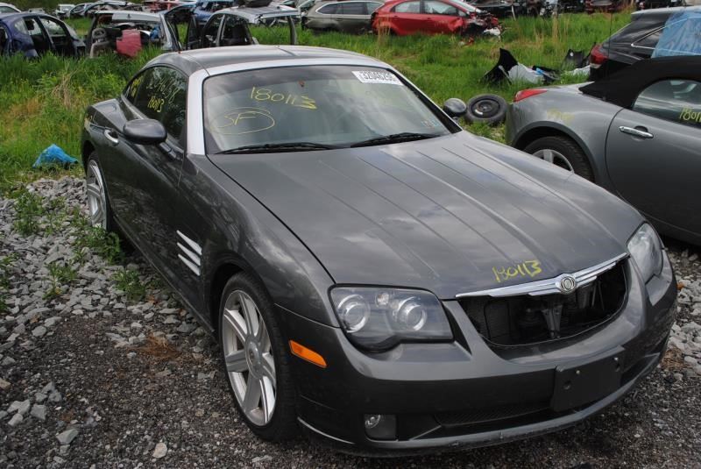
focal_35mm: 36
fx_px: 702
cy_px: 234
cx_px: 350
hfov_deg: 53.1
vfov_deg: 36.9
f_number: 7.1
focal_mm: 24
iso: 100
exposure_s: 1/200
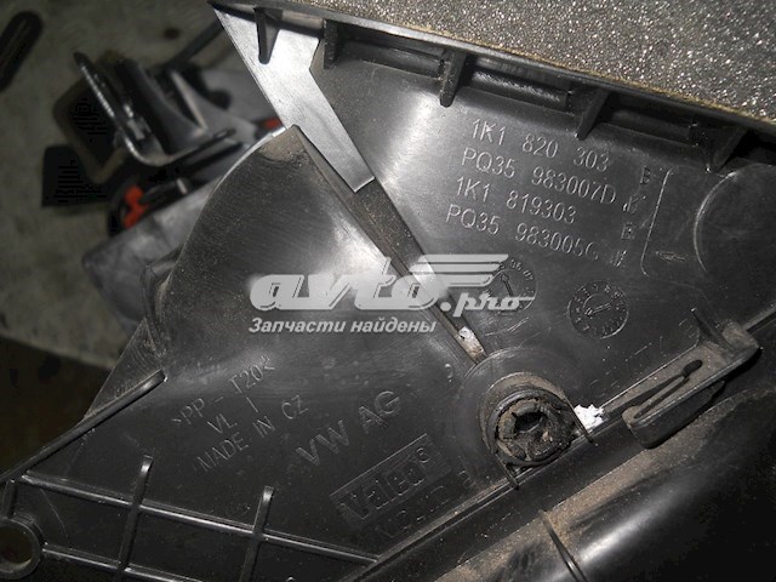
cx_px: 388
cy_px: 291
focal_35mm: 41
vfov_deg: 35.1
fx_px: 919
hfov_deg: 45.8
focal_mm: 6.72
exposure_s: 1/30
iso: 80
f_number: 5.5
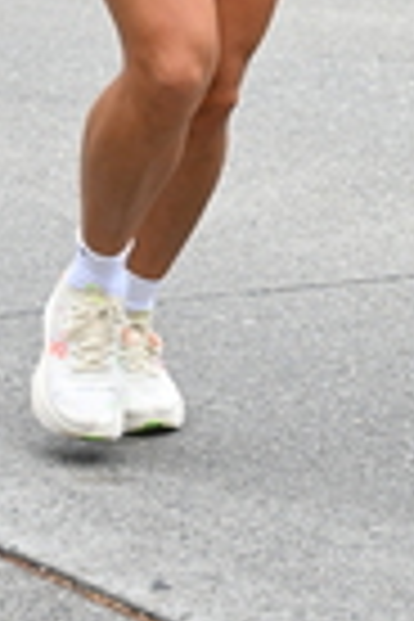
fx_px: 3501
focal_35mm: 203
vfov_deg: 9.6
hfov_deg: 6.8
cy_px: -482
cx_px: 362
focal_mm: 51
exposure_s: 1/800
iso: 1600
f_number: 4
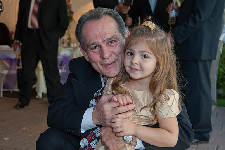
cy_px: 75
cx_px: 112
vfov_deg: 27.0
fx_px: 312
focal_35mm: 50
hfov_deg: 39.6
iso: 1000
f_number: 7.1
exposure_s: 1/60
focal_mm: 50
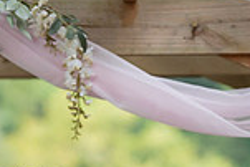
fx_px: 4303
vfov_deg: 2.2
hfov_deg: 3.3
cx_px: -6
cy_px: 293
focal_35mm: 619
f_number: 4
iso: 320
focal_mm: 148
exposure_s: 1/200
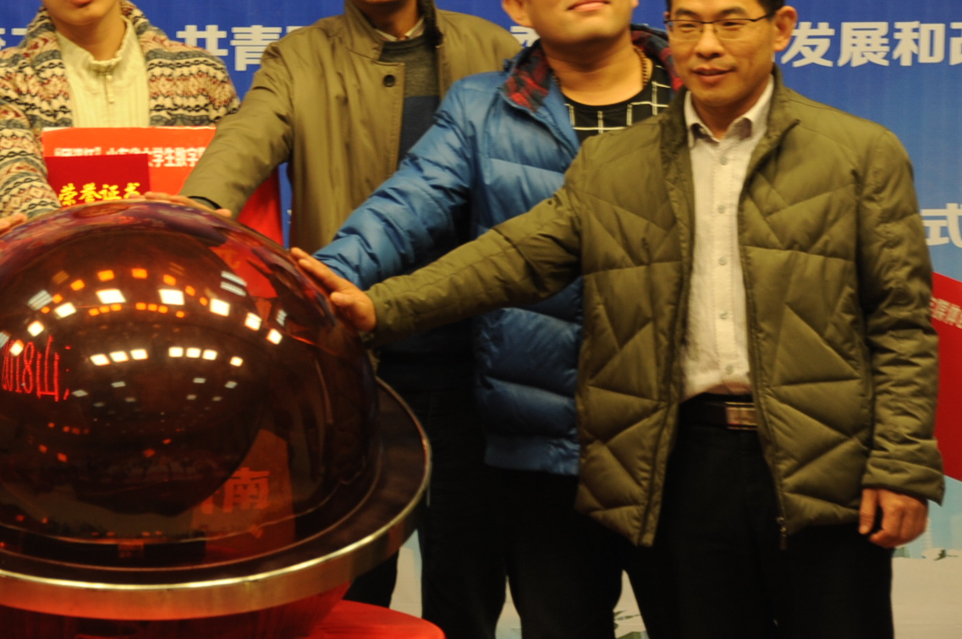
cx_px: 122
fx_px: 6247
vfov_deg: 5.9
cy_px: 194
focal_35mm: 234
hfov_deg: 8.8
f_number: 6.3
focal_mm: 125
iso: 640
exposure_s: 1/40
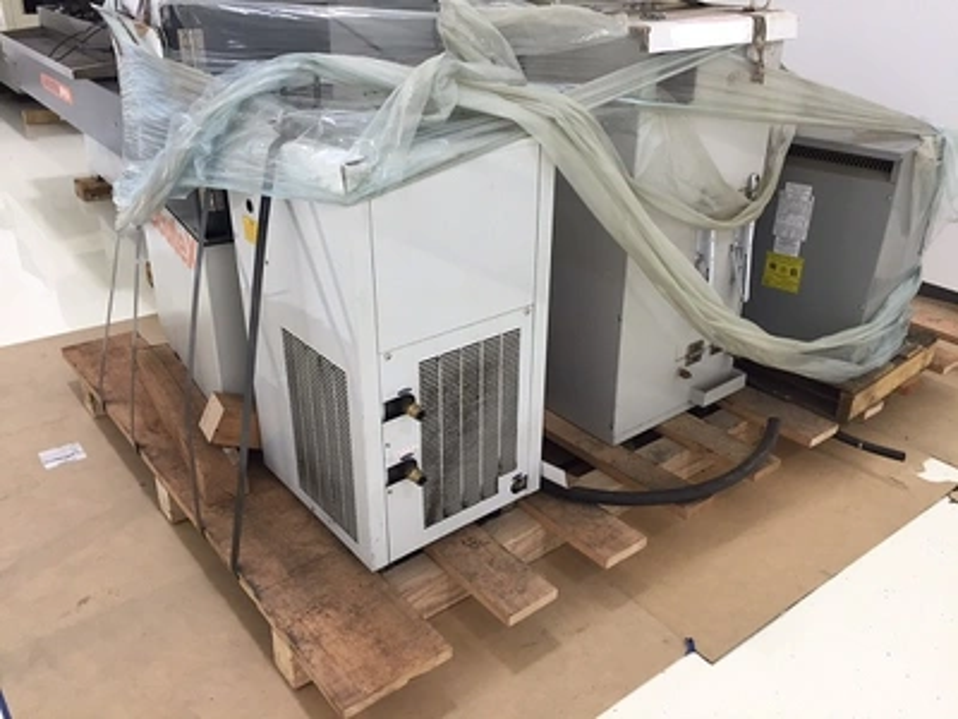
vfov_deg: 48.2
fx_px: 803
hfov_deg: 61.7
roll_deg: -2.1
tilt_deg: -25.0
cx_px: 479
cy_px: 360
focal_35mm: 29
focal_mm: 4.15
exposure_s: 1/30
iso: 40
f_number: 2.2
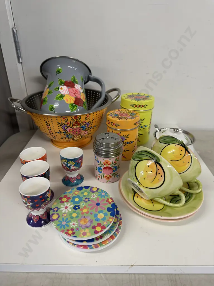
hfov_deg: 56.8
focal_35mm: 24
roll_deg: -0.1
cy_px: 143
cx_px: 107
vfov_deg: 71.6
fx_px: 198
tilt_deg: -28.0
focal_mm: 6.86
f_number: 1.78
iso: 200
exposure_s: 1/100
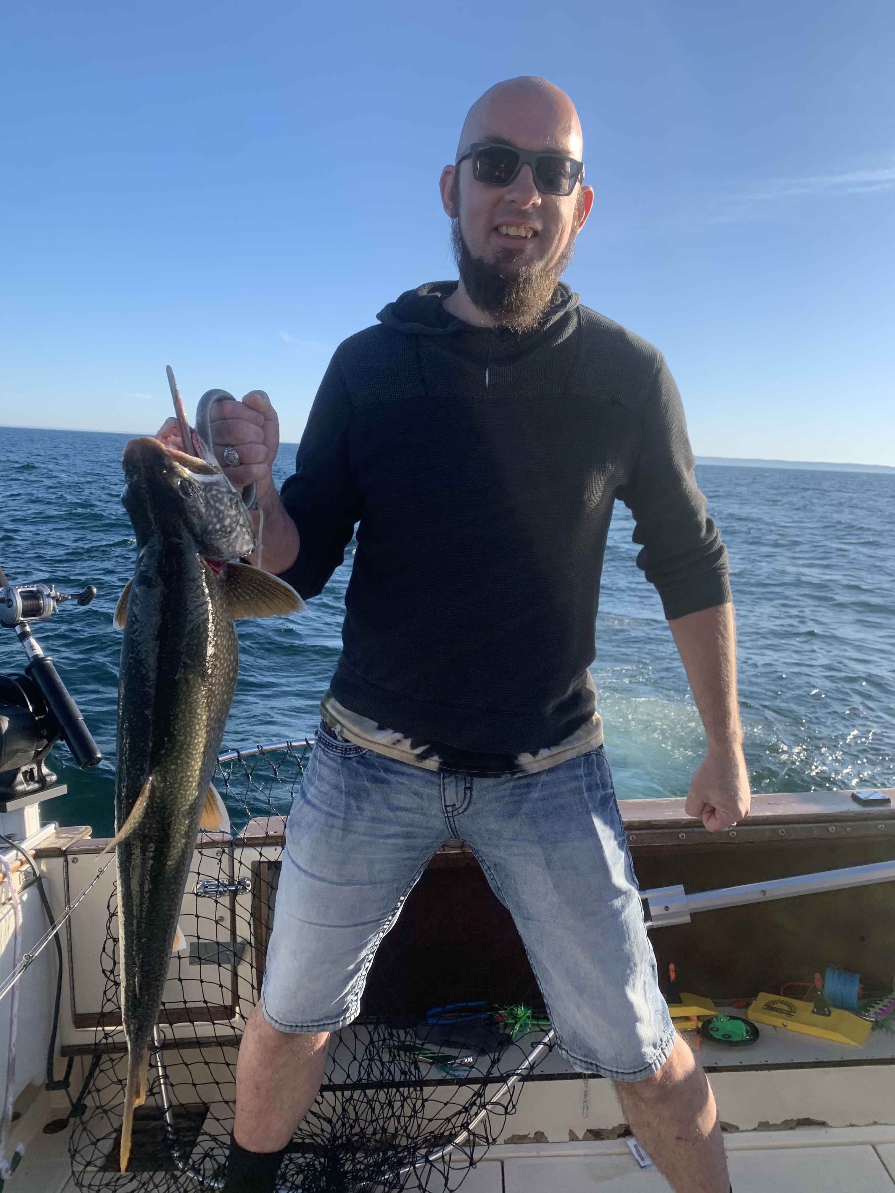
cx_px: 448
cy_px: 596
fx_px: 896
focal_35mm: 26
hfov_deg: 53.1
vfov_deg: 67.3
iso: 25
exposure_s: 1/1176
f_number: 1.8
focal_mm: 4.25
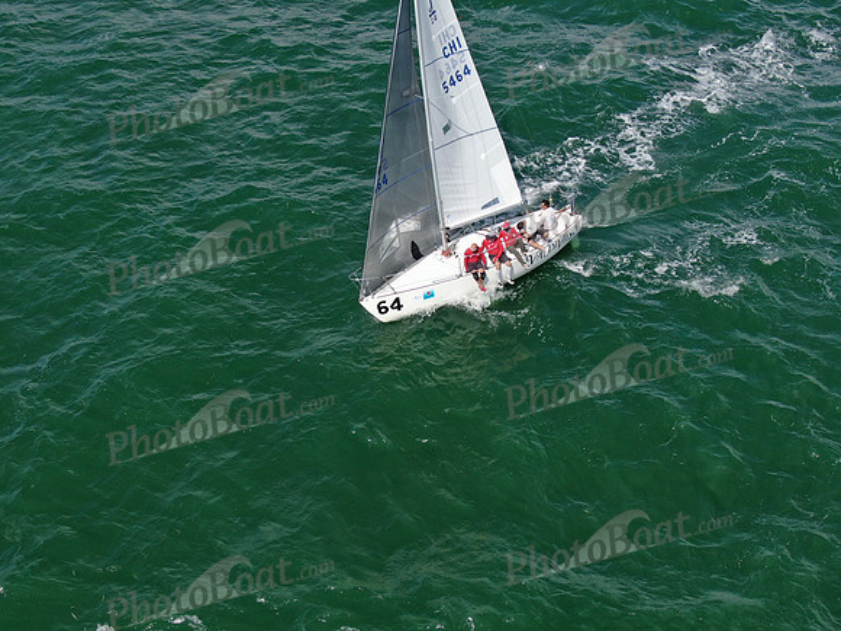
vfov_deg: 30.3
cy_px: 316
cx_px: 420
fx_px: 1166
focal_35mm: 48
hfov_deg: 39.7
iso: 100
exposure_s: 1/800
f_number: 3.8
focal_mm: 8.6
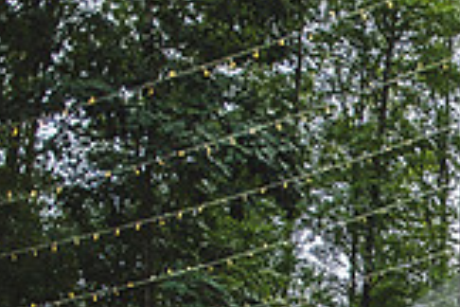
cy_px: 513
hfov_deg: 19.2
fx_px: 1099
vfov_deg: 14.4
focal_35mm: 86
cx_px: 778
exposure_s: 1/125
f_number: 2.8
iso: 100
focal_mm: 24
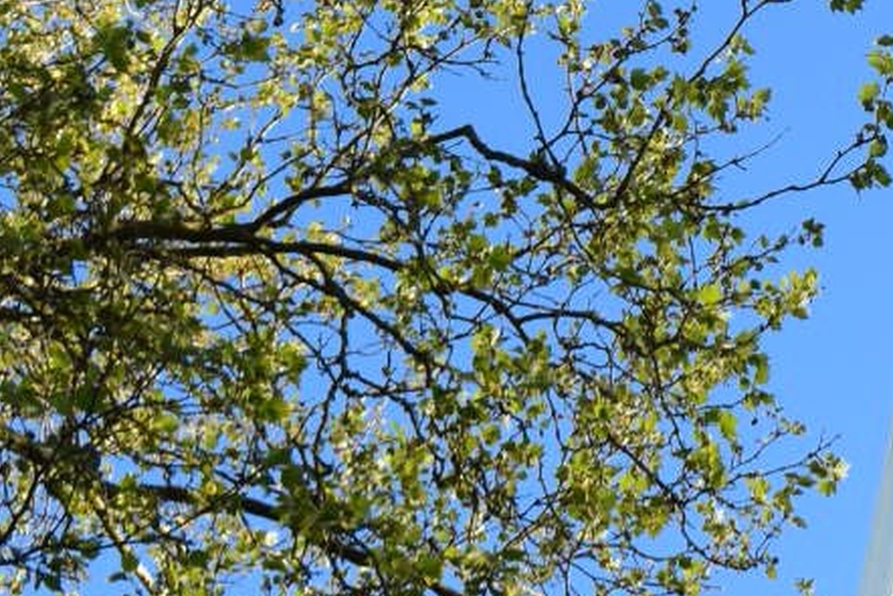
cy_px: -141
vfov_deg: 13.4
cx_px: 1111
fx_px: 2456
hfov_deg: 19.3
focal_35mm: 99
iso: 160
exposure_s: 1/320
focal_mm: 10
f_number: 4
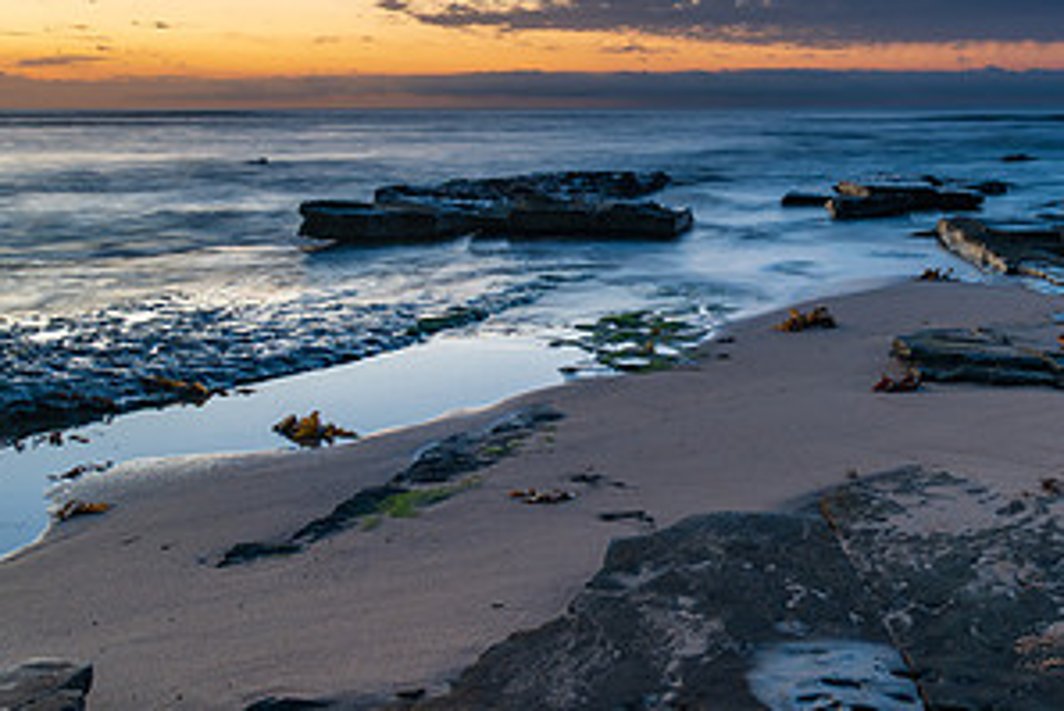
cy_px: 316
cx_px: 678
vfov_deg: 28.7
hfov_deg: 41.5
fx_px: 1390
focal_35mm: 47
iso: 64
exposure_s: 5
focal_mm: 24
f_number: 8
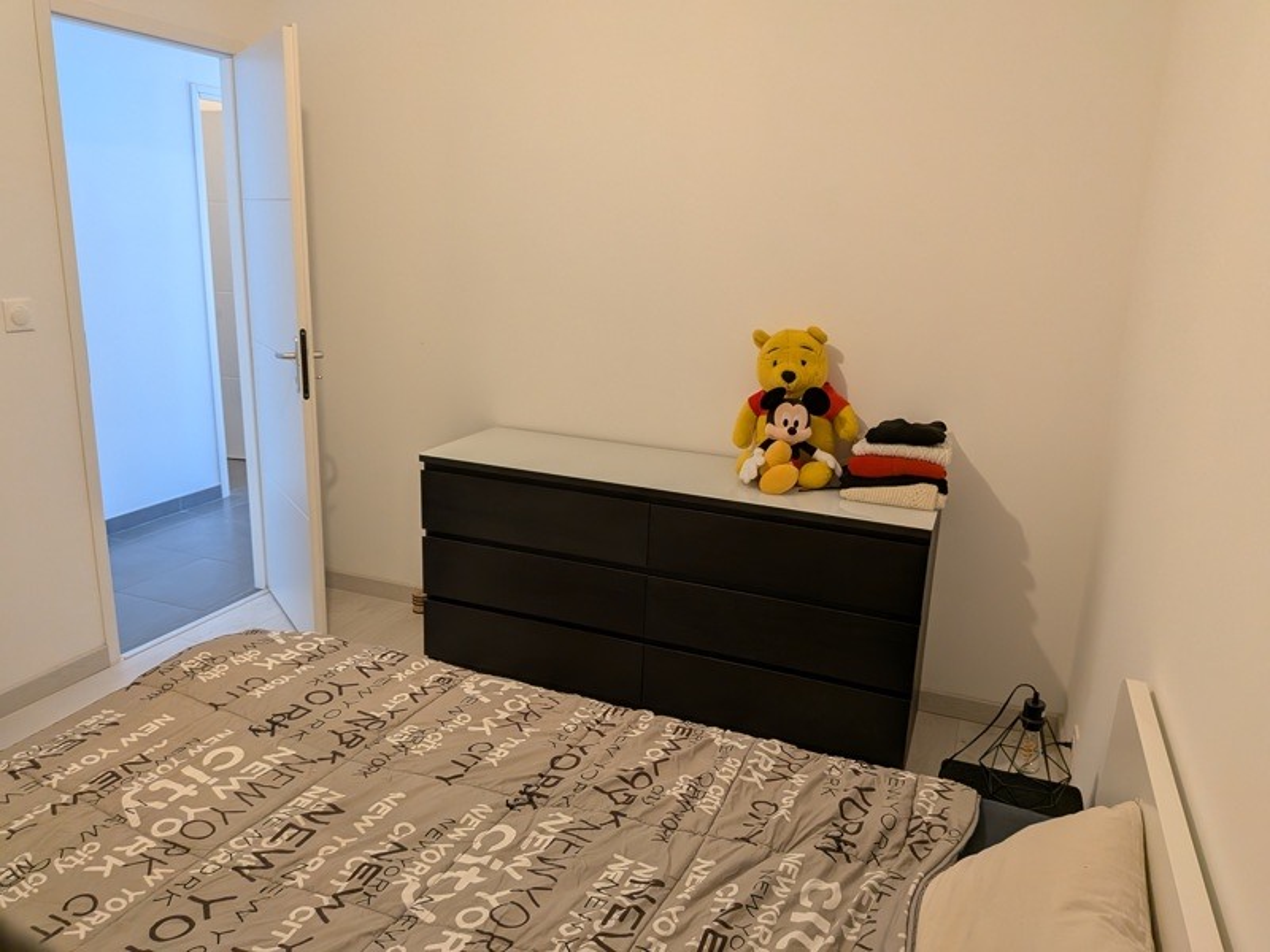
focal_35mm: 24
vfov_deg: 56.8
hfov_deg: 71.6
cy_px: 476
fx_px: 881
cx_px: 635
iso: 429
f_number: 1.7
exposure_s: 1/100
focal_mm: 4.53
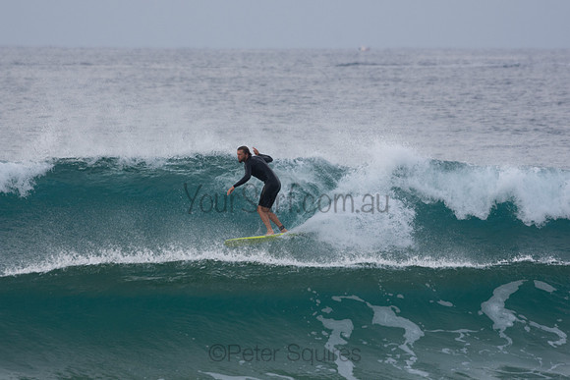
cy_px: 190
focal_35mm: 480
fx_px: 7601
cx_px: 285
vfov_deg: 2.9
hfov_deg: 4.3
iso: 500
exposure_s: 1/1250
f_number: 5.6
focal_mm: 320
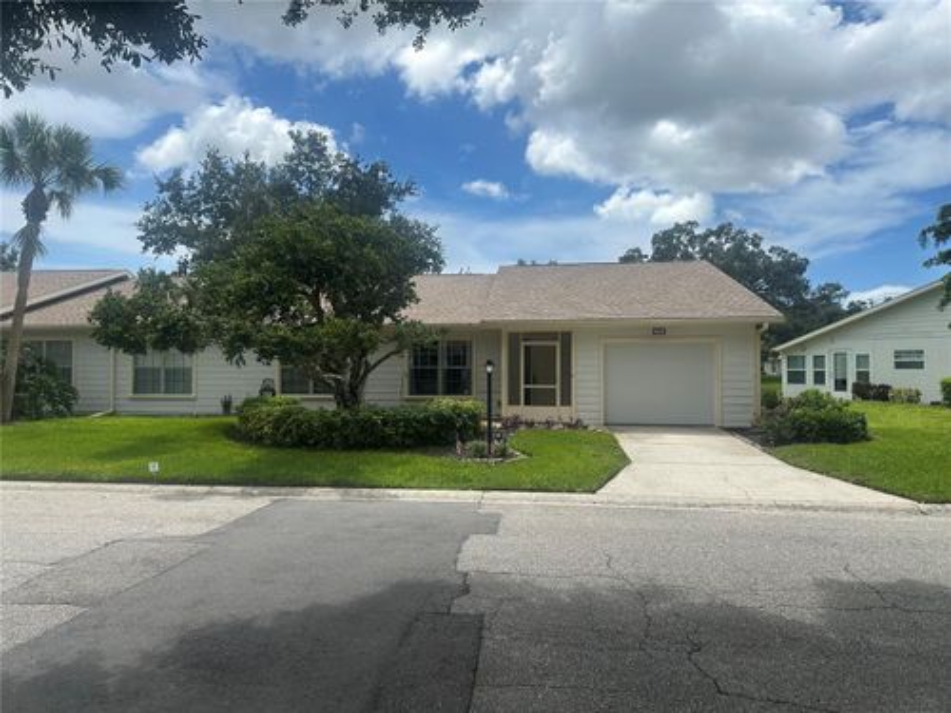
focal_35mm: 24
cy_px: 356
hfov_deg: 71.6
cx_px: 476
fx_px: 659
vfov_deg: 56.8
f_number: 1.78
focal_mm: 6.86
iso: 80
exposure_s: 1/7042
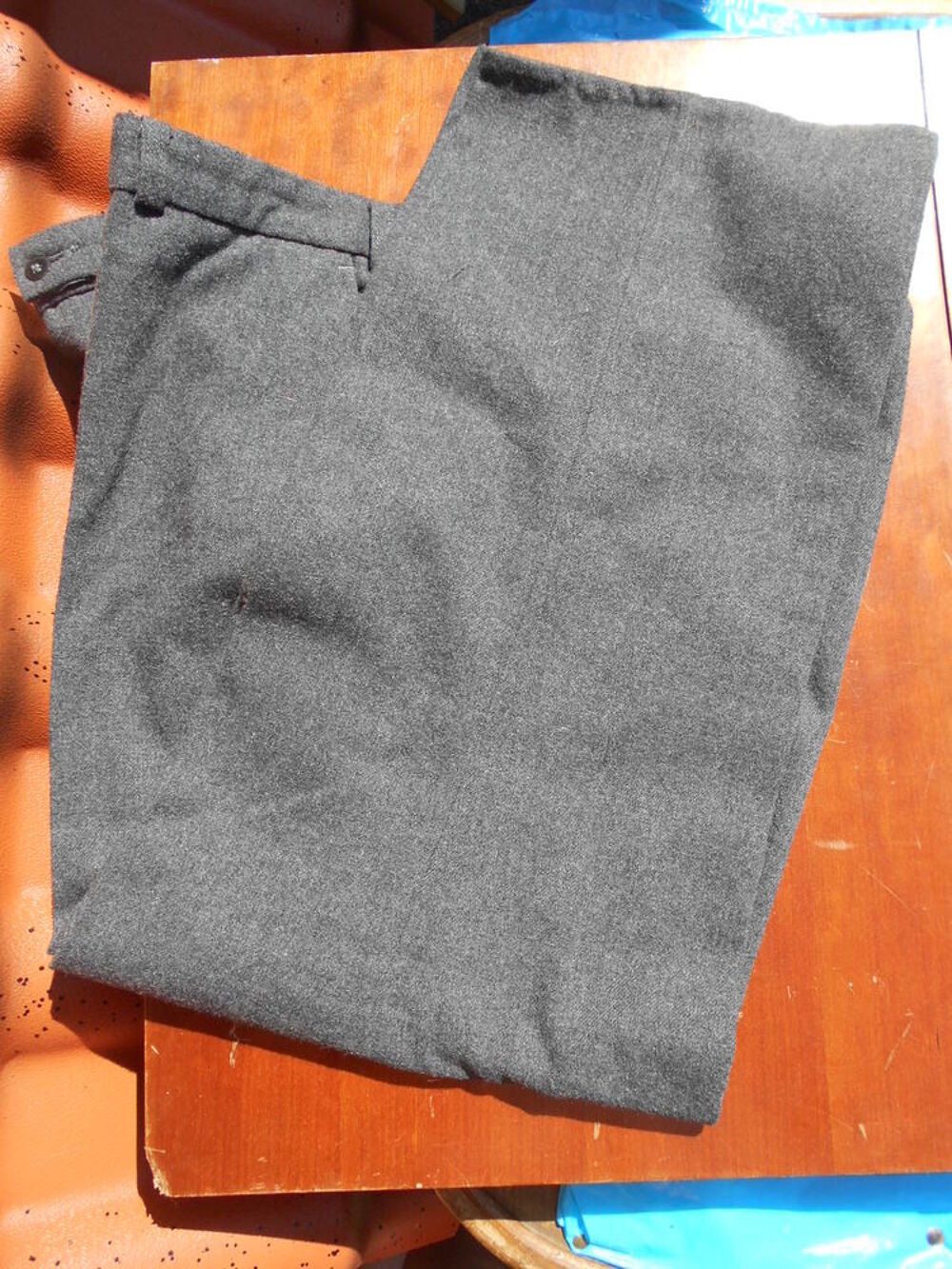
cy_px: 634
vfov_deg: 67.3
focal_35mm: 26
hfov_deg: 53.1
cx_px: 476
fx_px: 953
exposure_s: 1/500
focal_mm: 4.6
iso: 80
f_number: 3.2
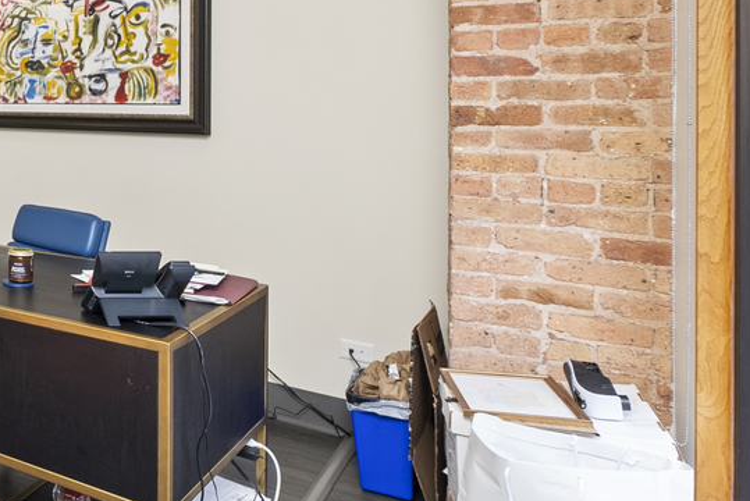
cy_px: 99
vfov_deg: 35.7
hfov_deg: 39.5
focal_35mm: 36
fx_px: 750
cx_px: -134
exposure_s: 1/8
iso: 640
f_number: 8
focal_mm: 12
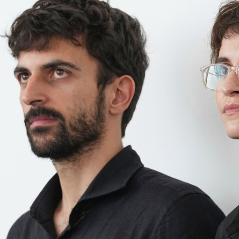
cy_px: 116
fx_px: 3992
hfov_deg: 3.4
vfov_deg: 3.4
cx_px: 182
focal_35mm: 511
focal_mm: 200
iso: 1600
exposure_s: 1/160
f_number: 7.1
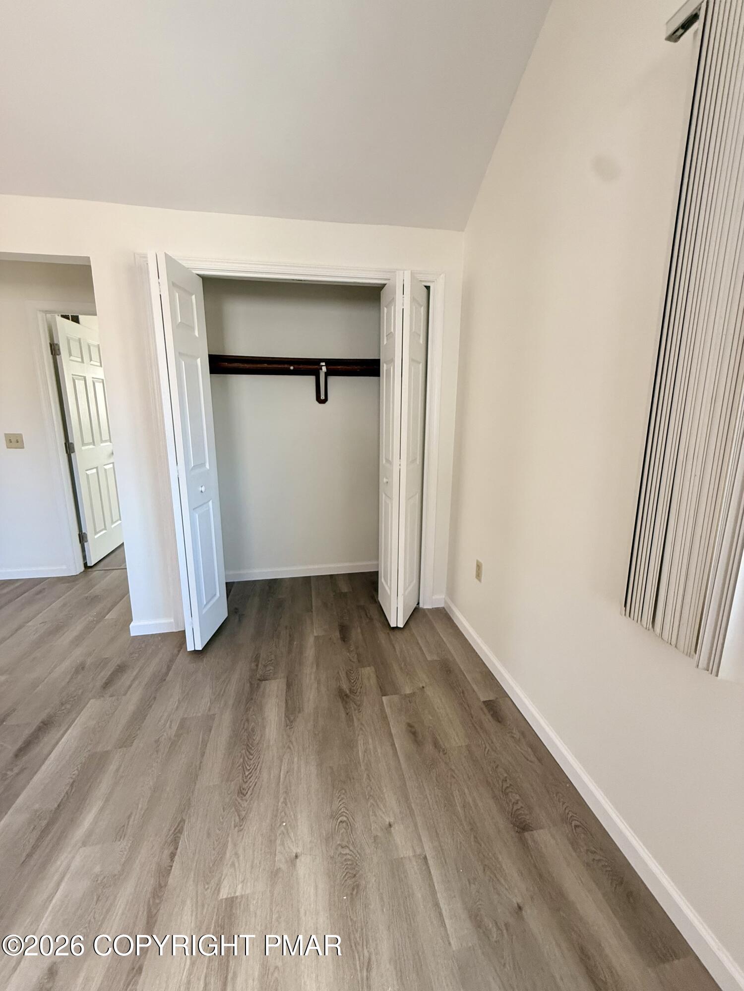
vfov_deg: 102.1
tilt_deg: -11.7
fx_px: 401
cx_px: 372
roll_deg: +0.5
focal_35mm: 14
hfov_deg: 85.7
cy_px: 496
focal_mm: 2.22
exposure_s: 1/99
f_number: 2.2
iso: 320
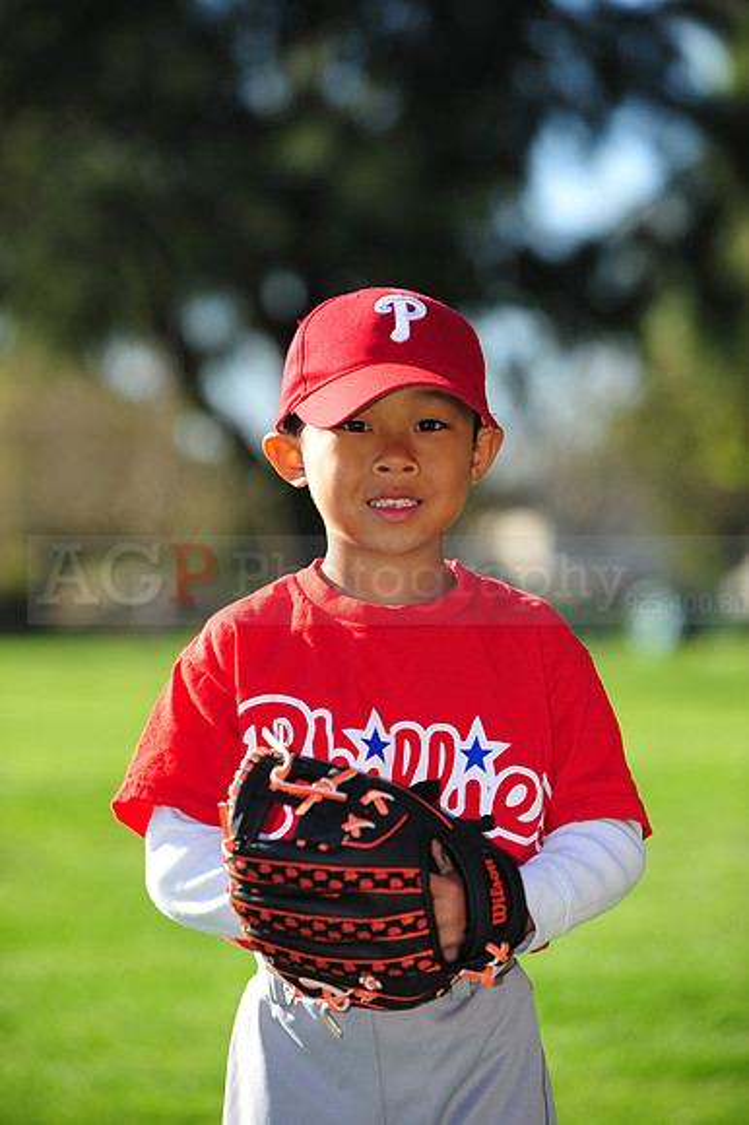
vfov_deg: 15.2
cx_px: 374
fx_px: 4218
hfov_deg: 10.1
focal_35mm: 135
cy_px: 562
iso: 200
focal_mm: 135
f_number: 4.5
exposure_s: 1/800
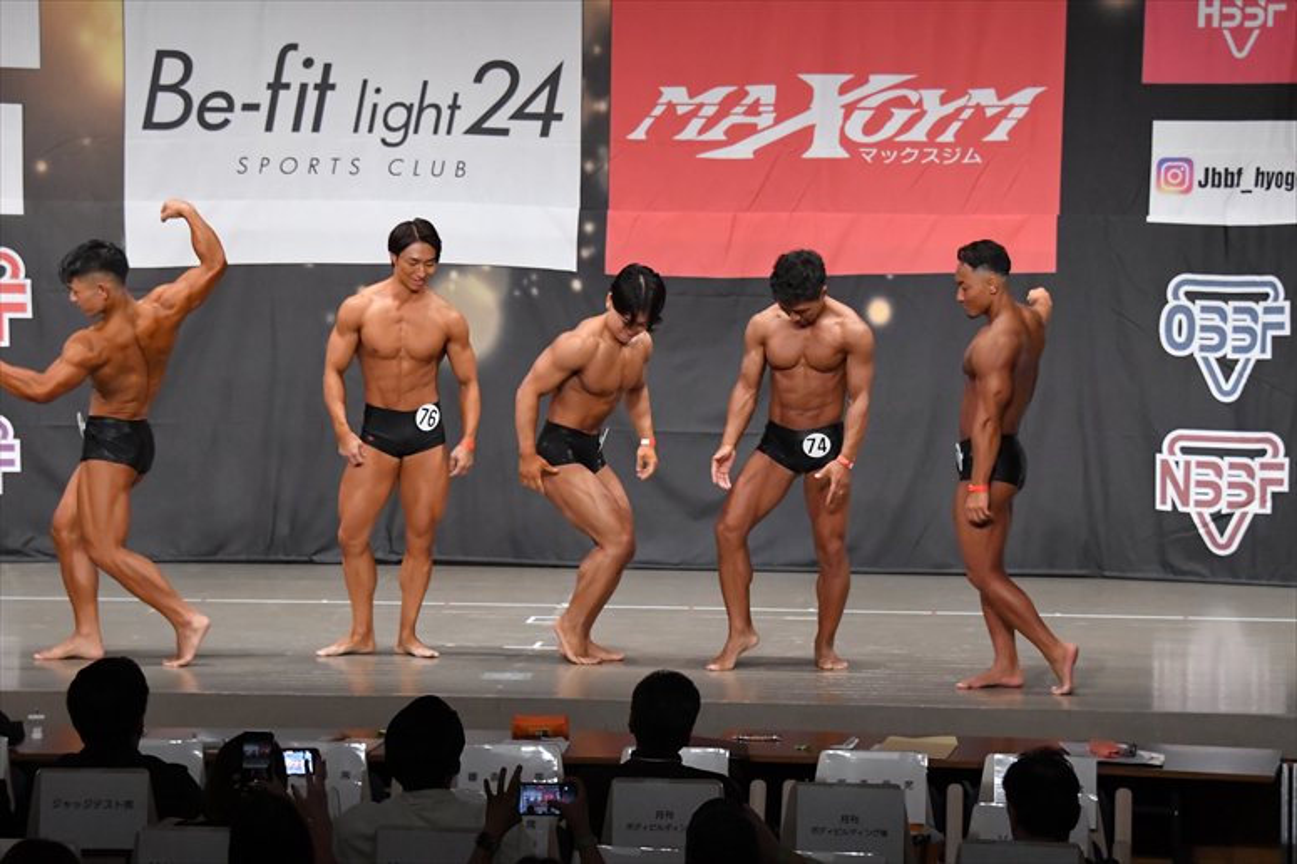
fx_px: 4429
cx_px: 648
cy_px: 432
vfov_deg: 11.1
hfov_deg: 16.7
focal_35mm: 123
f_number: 5.6
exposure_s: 1/400
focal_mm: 82
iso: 6400
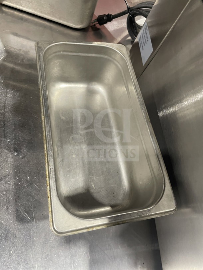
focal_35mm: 26
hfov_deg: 53.1
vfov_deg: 67.3
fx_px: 203
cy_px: 135
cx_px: 102
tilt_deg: -59.0
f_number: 1.6
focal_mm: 4.2
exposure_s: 1/60
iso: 160
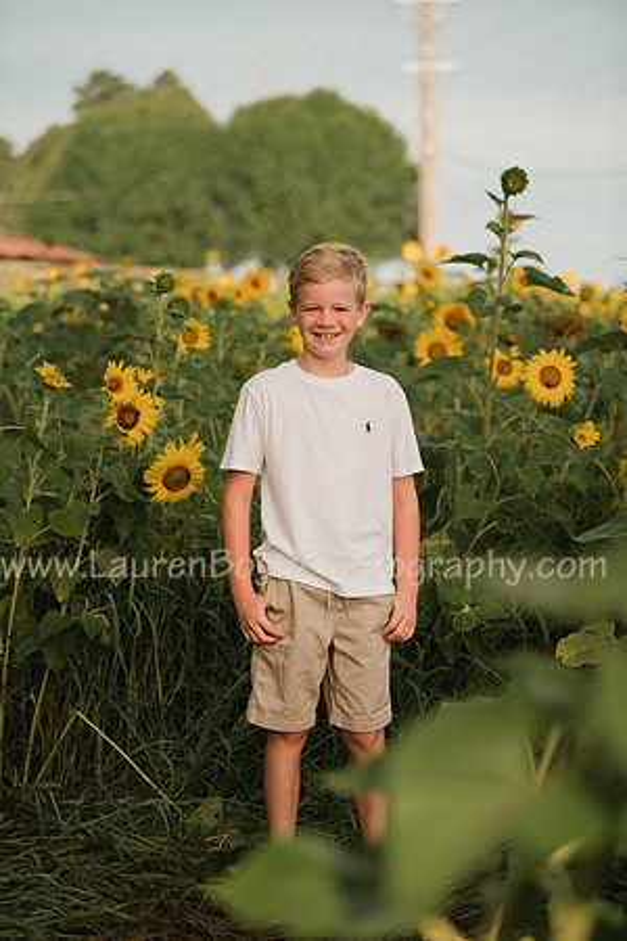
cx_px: 314
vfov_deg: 22.6
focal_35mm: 90
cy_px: 470
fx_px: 2351
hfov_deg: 15.2
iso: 100
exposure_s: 1/400
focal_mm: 90
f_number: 2.8
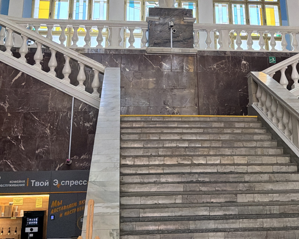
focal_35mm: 54
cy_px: 19
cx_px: 182
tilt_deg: +19.6
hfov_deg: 34.6
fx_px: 478
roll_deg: +1.5
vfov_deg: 27.0
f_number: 1.78
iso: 640
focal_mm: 6.76
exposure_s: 1/878
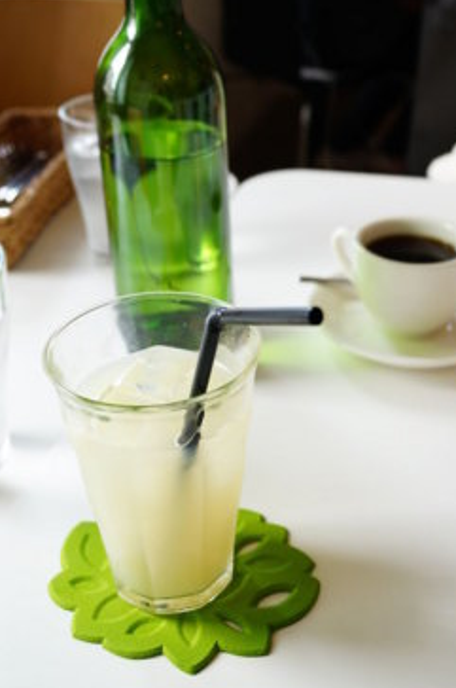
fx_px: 794
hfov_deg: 32.0
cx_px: 256
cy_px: 262
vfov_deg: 46.4
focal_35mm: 42
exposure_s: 1/60
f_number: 4
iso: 160
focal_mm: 21
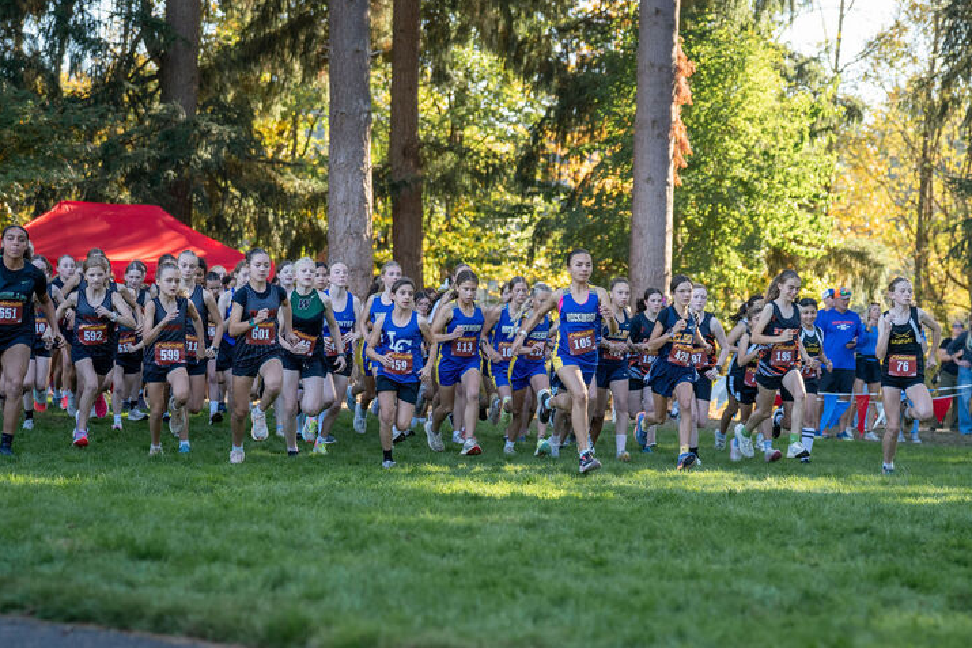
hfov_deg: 20.8
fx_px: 2646
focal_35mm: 98
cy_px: 356
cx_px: 507
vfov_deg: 14.0
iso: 640
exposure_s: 1/1000
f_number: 2.8
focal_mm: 74
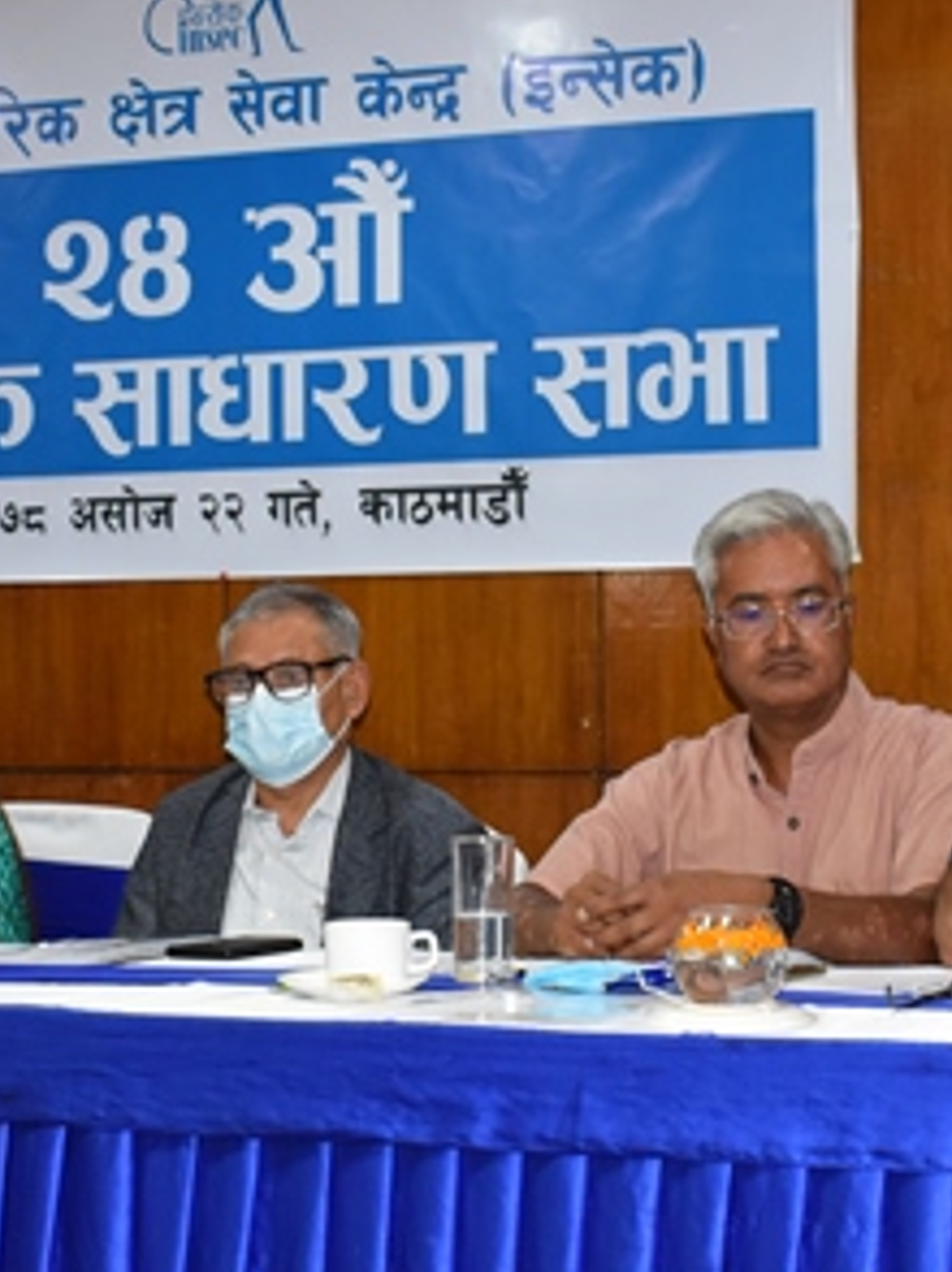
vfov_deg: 21.7
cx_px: 541
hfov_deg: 16.3
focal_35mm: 90
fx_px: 3316
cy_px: 552
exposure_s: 1/80
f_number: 4.5
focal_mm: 23
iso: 800
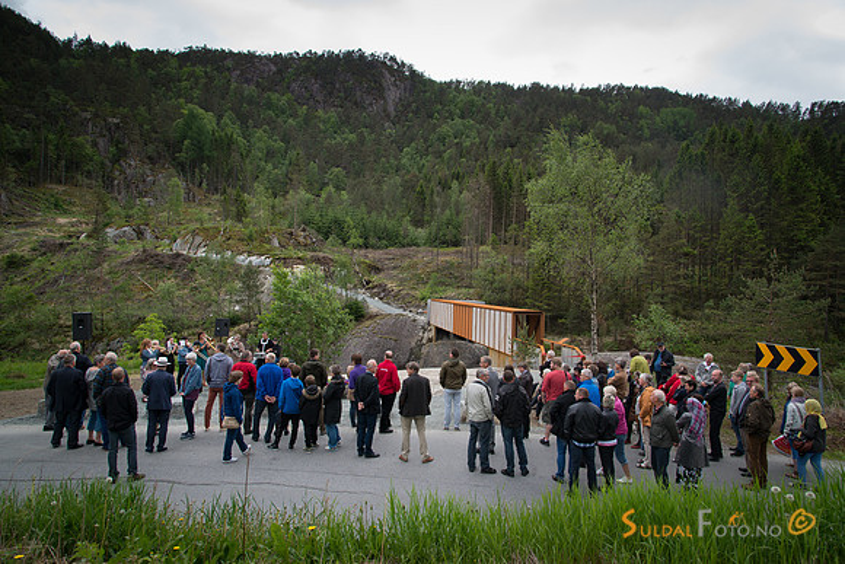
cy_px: 282
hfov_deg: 73.7
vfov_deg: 53.2
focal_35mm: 24
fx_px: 563
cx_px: 422
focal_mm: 24
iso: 560
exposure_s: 1/320
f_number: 7.1
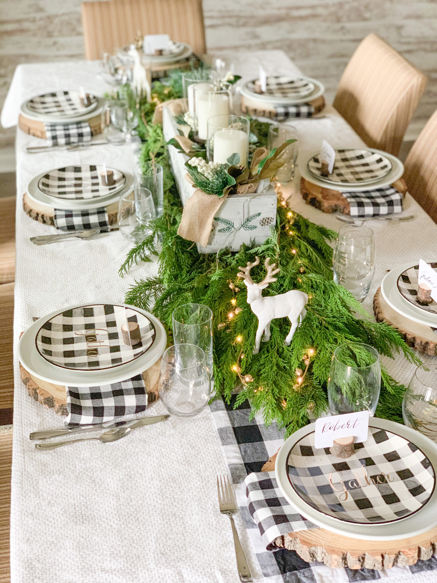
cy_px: 292
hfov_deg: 28.0
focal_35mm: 52
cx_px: 218
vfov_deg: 36.8
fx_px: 875
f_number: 2.4
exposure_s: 1/60
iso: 400
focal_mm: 6
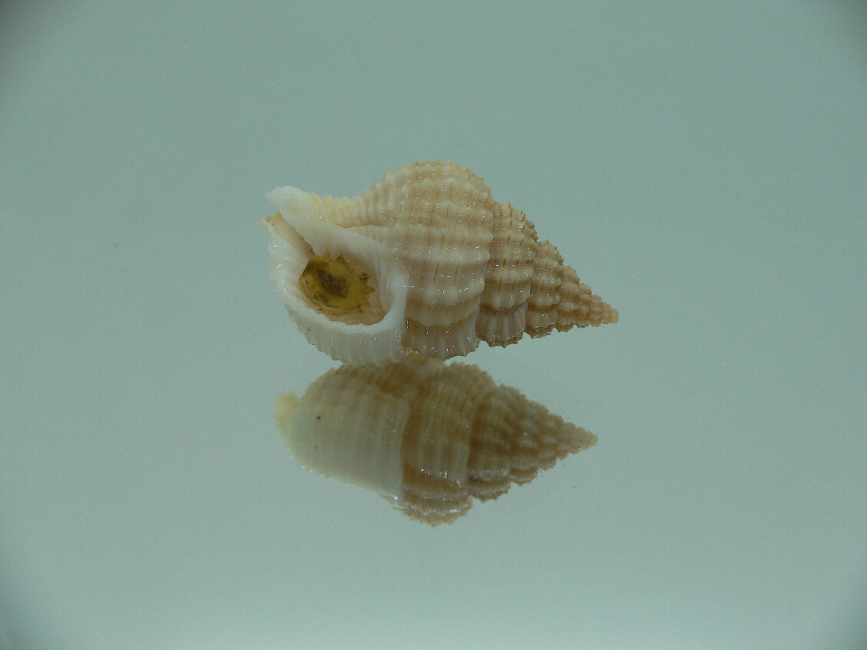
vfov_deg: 40.7
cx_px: 434
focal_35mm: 35
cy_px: 325
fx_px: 877
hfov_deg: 52.6
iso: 80
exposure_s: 1/60
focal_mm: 4.6
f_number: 2.8
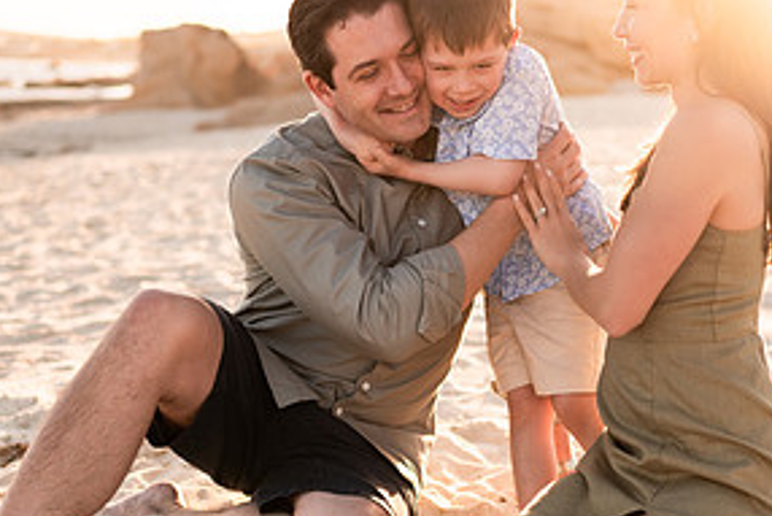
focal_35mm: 71
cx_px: 381
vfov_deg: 19.2
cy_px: 299
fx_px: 1523
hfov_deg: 28.4
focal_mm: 35
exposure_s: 1/2500
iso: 100
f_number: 1.8
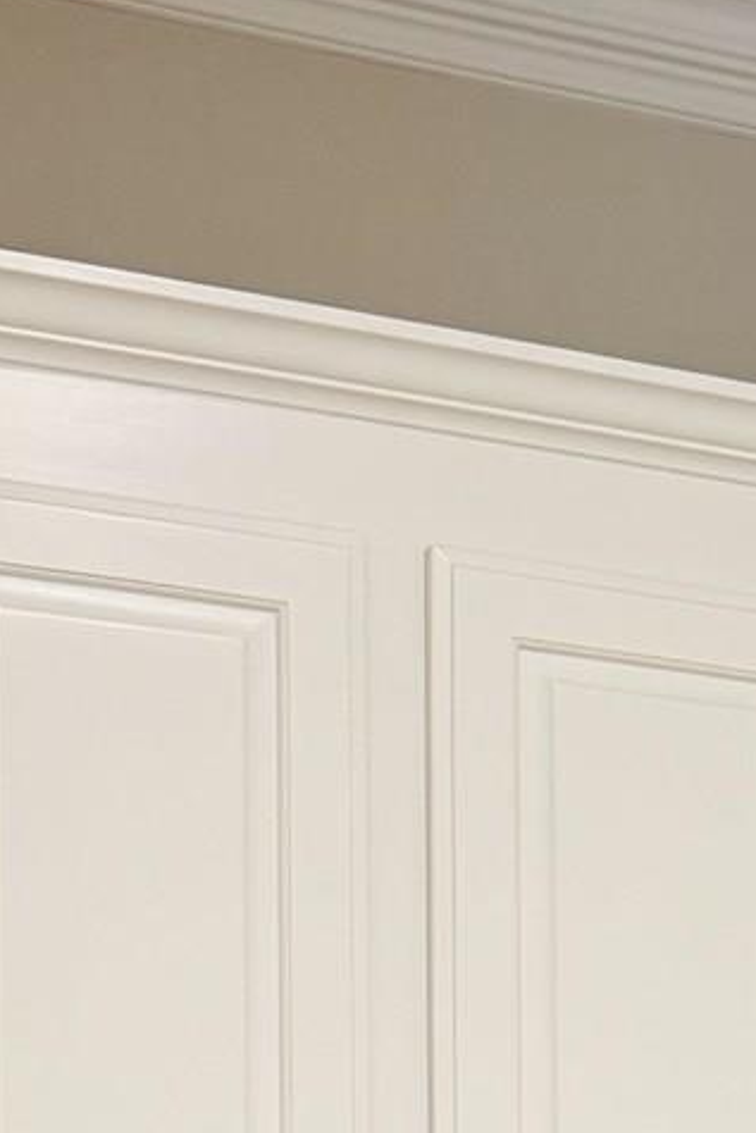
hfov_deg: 10.2
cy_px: 1648
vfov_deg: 15.7
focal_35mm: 121
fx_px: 3808
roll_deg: -0.7
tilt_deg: -0.8
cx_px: 1634
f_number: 1.78
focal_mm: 6.76
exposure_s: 1/120
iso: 160
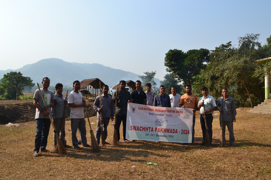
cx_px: 136
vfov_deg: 40.0
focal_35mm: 33
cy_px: 90
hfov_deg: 57.2
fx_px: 248
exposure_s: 1/320
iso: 400
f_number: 11
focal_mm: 22
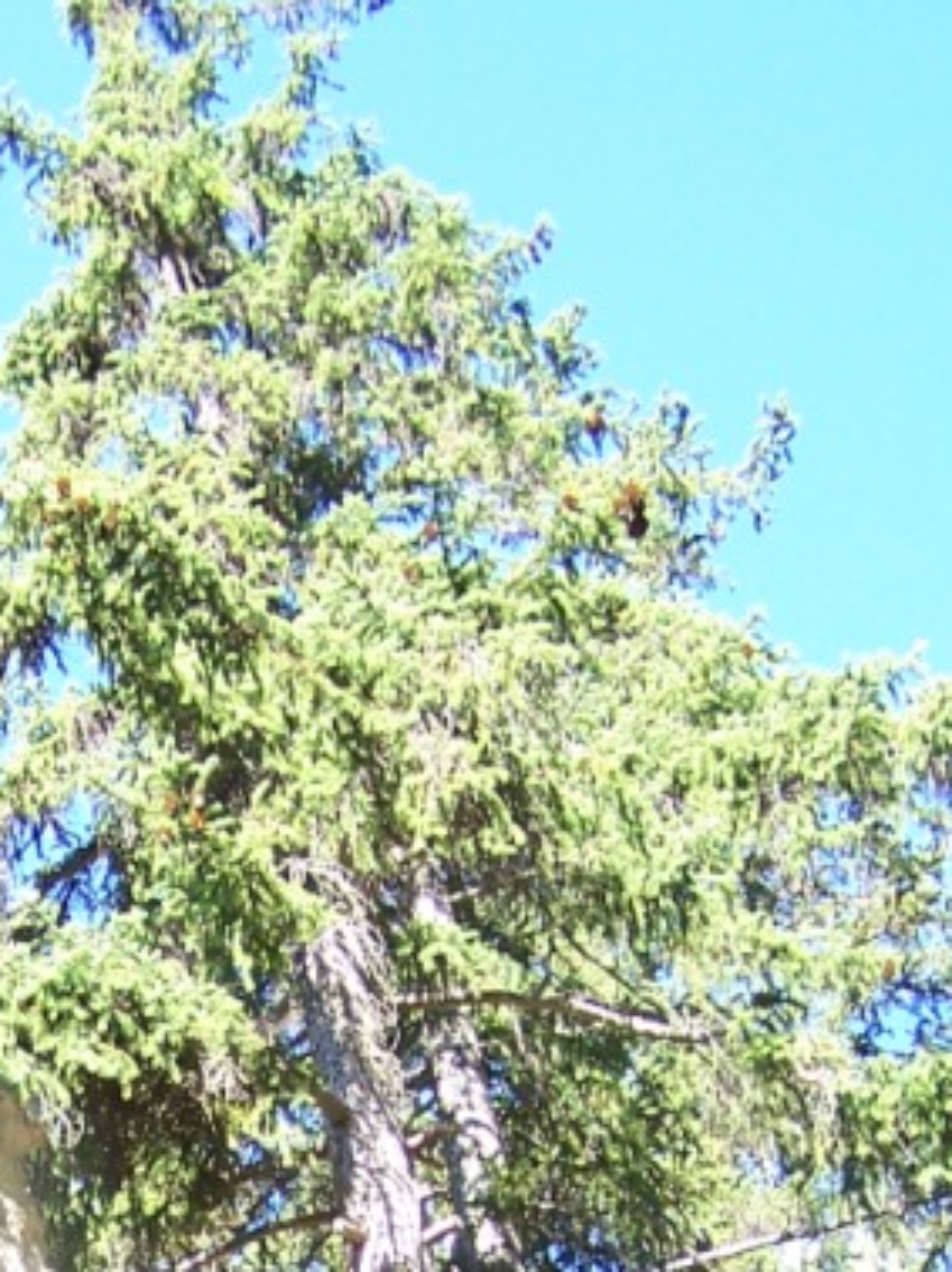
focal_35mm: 103
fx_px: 3781
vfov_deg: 17.7
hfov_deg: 14.2
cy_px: 1709
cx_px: 44
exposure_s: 1/125
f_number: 2.8
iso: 80
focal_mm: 6.3
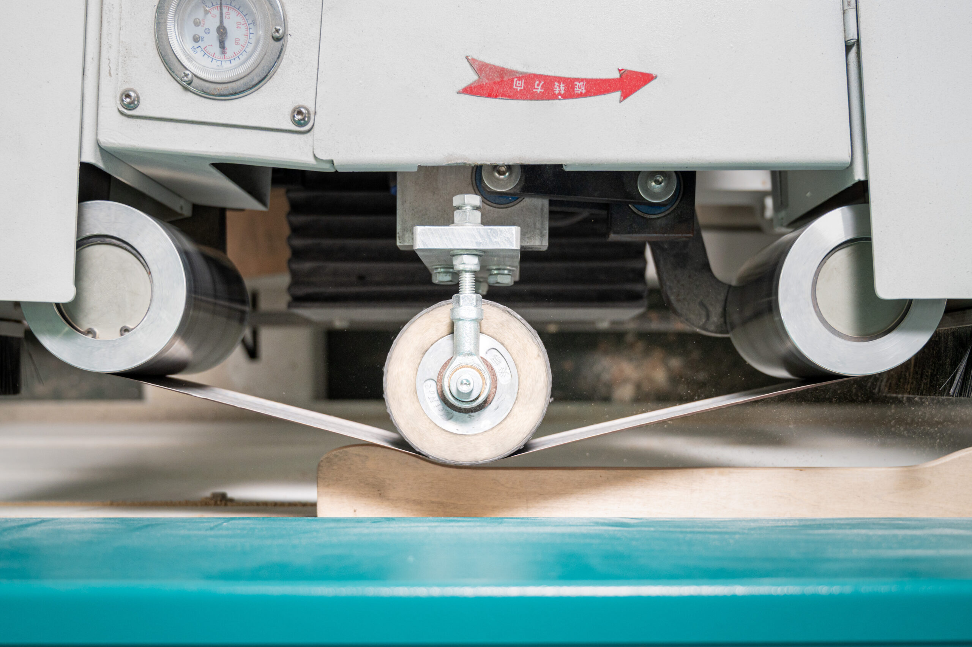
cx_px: 486
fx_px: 809
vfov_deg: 43.5
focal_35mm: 30
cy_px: 324
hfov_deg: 62.0
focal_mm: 30
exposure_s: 1/125
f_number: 4
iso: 1250
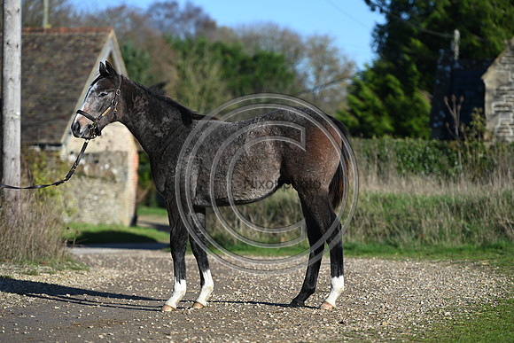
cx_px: 257
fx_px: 1999
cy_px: 172
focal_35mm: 140
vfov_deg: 9.8
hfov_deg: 14.7
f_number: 3.5
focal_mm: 140
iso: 110
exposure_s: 1/1250
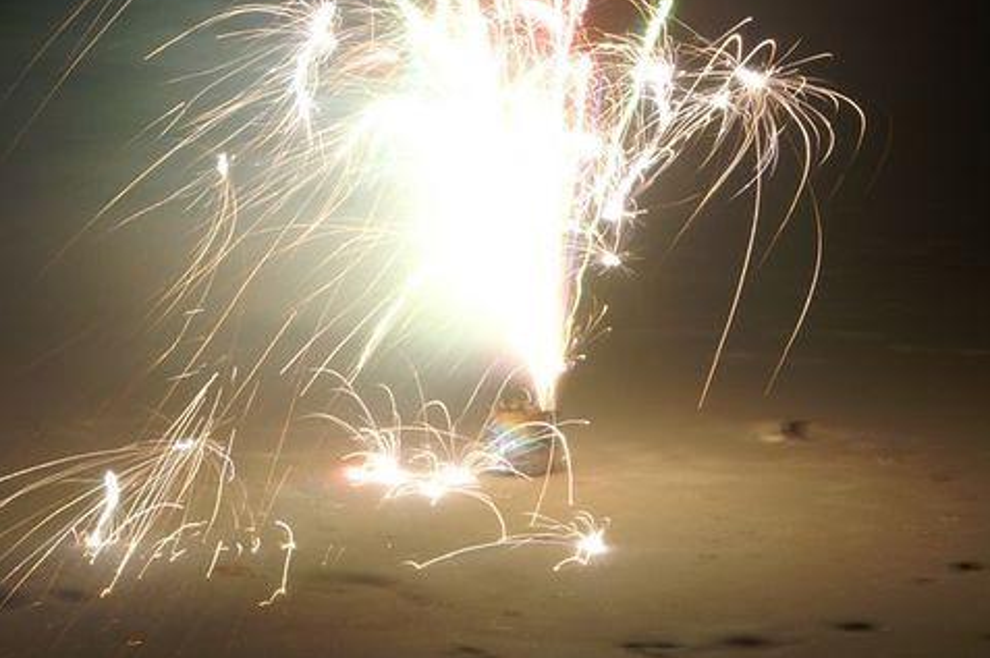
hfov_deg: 14.6
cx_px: 396
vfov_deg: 9.7
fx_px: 3873
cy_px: 309
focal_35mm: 141
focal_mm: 70
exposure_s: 1/1.25
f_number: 25
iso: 400
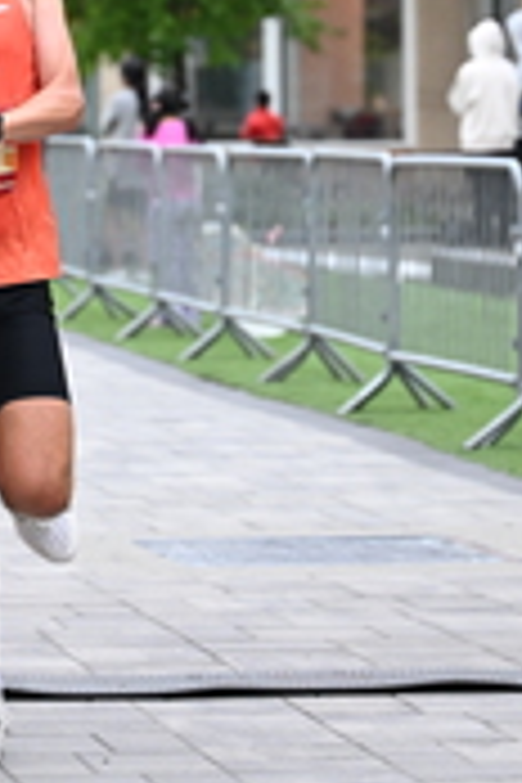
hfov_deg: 6.2
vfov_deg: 9.2
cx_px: 155
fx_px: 4806
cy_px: -27
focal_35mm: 221
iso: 1600
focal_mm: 70
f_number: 2.8
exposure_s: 1/800
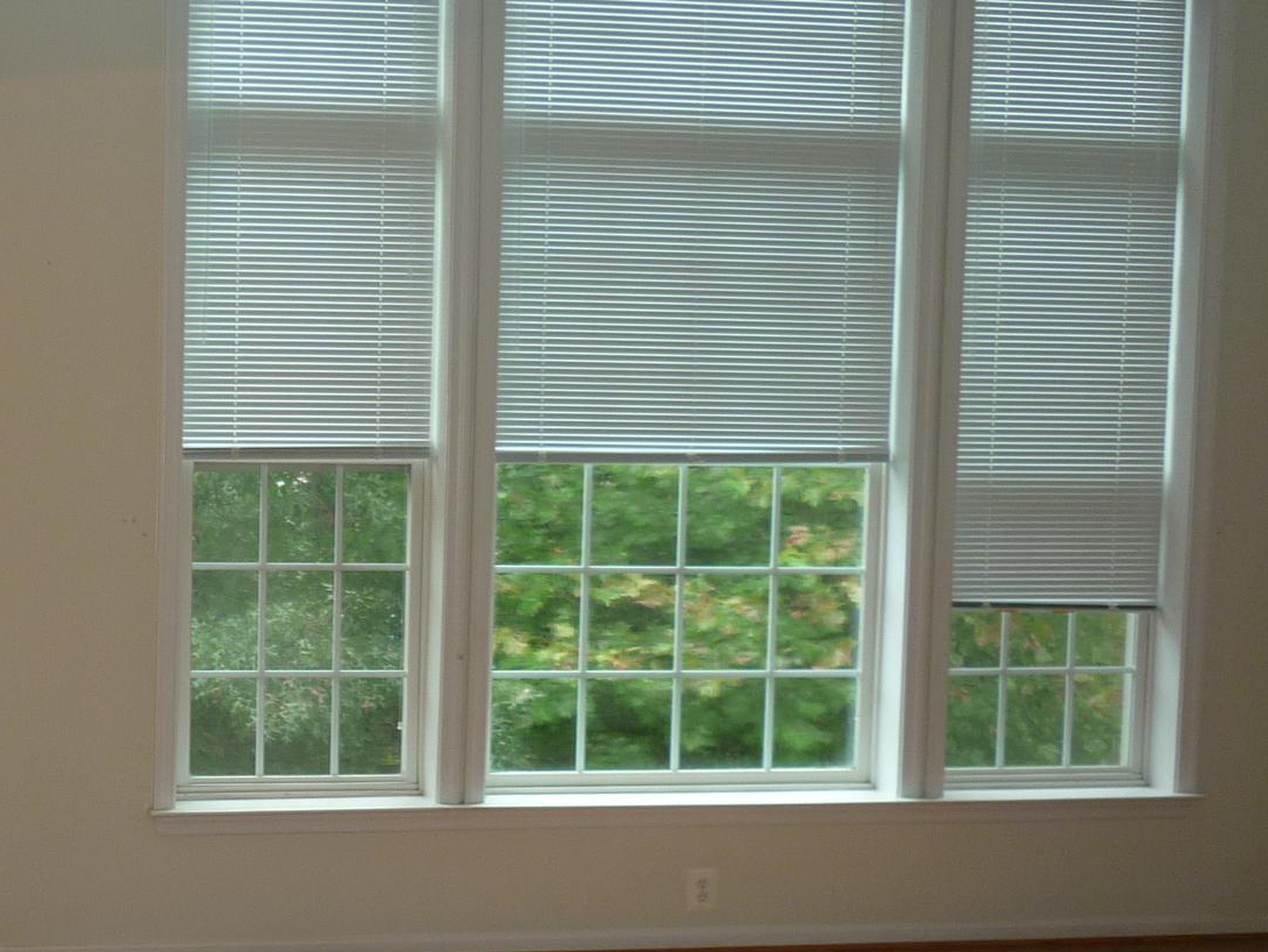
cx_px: 114
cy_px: 614
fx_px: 2272
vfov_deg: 23.6
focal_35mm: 62
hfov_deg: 29.8
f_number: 2.8
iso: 100
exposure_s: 1/30
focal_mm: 5.5
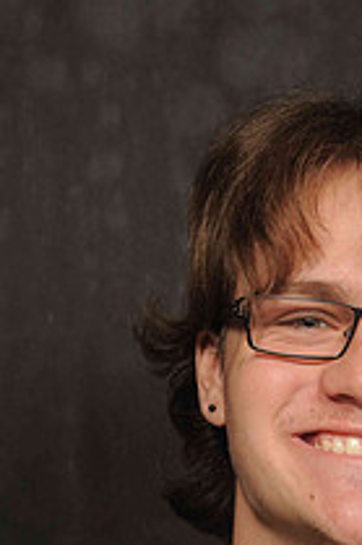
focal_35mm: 242
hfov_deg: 5.7
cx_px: 348
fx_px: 3657
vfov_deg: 8.5
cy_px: 477
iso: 200
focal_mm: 75
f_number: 6.3
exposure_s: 1/60
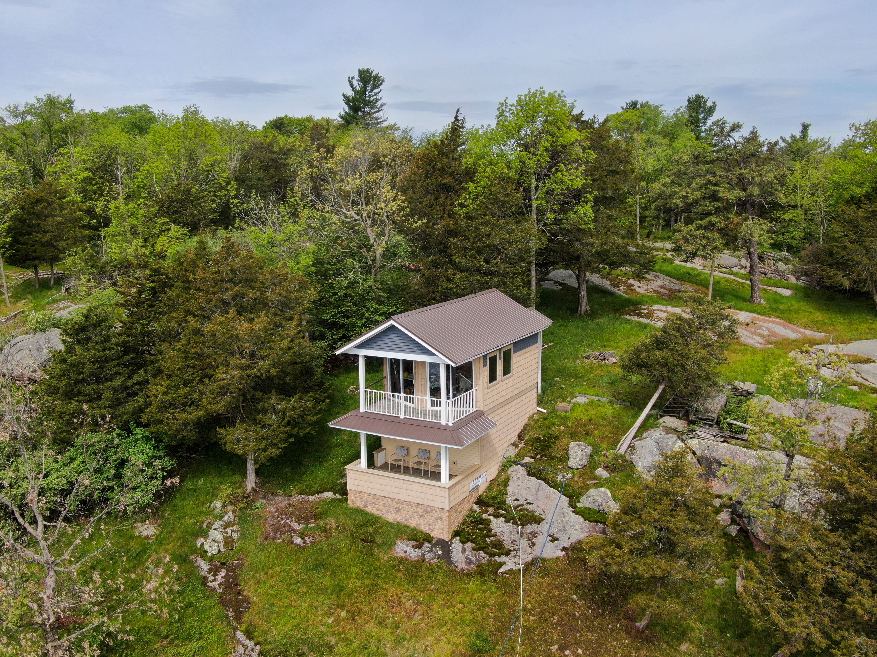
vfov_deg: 44.2
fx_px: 811
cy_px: 328
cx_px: 438
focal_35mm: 32
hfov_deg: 56.8
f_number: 3.1
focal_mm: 5.45
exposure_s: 1/1000
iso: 100
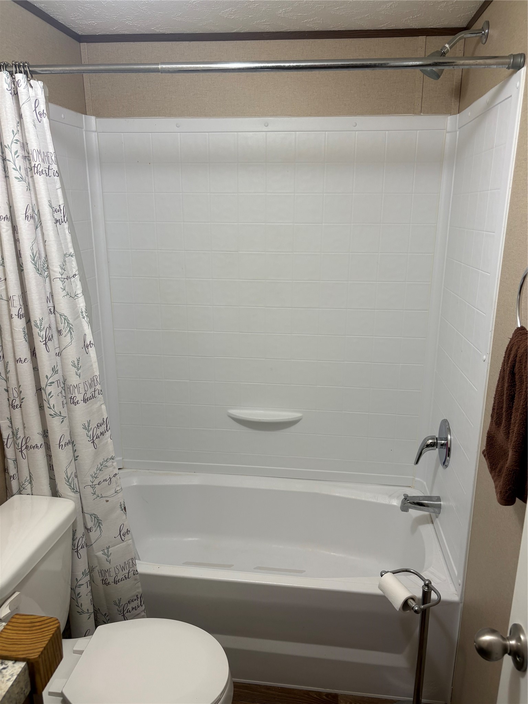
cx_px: 264
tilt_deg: -14.9
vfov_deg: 67.3
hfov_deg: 53.1
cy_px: 352
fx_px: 529
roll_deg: -0.6
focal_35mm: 26
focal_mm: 5.96
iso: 80
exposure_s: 1/60
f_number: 1.6
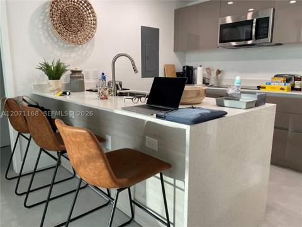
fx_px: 227
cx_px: 151
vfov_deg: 53.1
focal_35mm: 26
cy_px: 114
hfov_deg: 67.3
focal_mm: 4.2
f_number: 1.6
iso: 125
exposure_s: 1/120
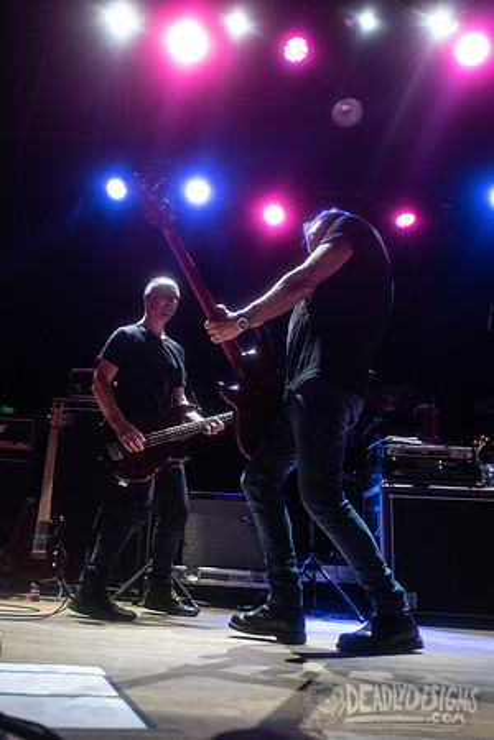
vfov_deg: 62.0
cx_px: 153
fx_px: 617
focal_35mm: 30
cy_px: 370
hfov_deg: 42.9
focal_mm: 20
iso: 3200
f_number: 3.5
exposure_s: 1/320
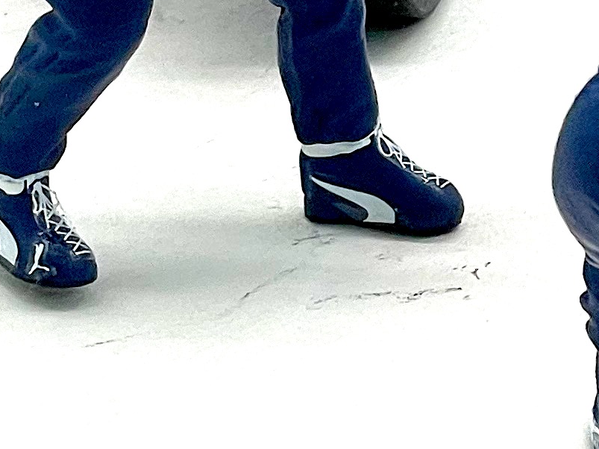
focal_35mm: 261
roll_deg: -1.4
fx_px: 4516
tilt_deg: -21.1
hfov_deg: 7.2
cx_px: 1361
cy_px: -328
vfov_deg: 5.6
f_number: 2
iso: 50
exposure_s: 1/75
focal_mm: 6
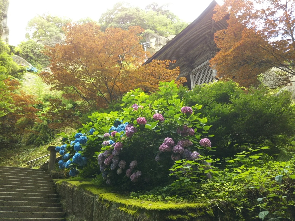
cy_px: 110
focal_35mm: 30
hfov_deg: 60.0
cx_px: 148
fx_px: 256
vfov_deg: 46.8
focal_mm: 4
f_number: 2.2
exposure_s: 1/120
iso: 50
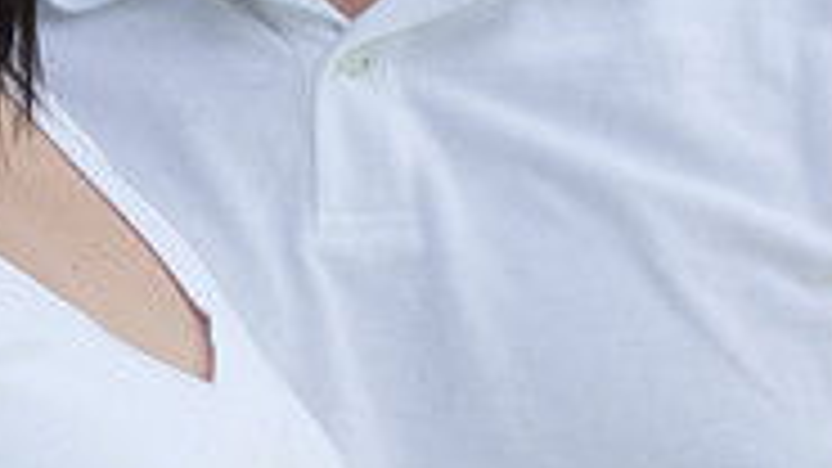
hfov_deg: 3.3
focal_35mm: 658
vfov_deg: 1.8
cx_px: 45
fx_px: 14514
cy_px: -261
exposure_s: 1/125
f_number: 7.1
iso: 200
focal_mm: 200
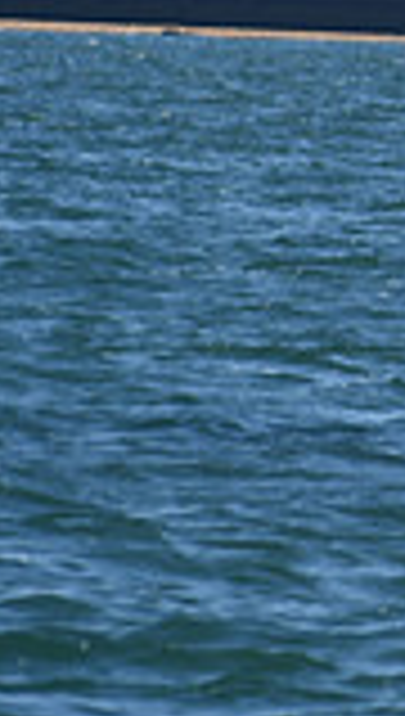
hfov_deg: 1.4
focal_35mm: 858
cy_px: 137
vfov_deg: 2.5
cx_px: 1107
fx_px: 16303
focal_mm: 150
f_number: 8
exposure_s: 1/500
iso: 100
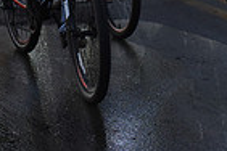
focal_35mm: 205
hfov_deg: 10.0
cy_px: -112
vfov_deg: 6.6
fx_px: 1293
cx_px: 116
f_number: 2.8
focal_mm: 50
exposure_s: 1/400
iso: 2500
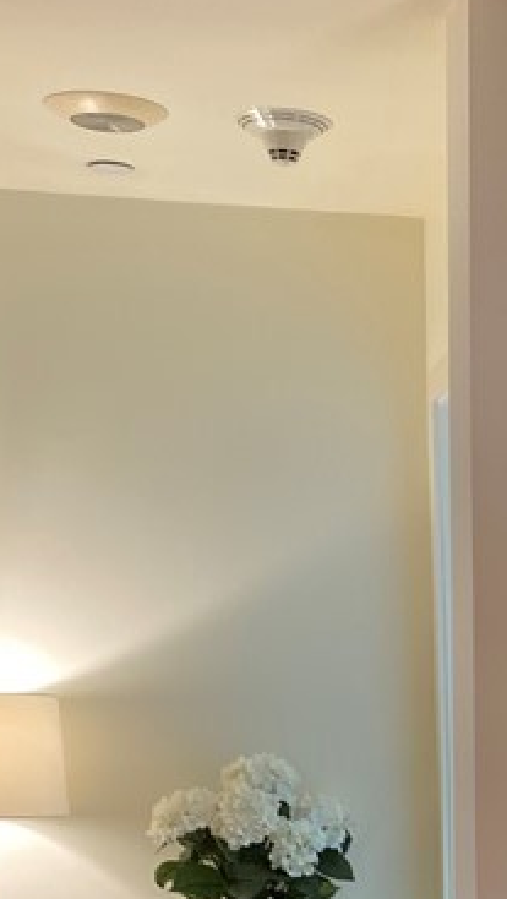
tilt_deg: -5.3
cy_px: 928
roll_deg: +0.2
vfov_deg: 25.3
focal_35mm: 79
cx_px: 762
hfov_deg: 14.3
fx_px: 1884
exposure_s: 1/60
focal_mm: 4.25
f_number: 1.8
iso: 250
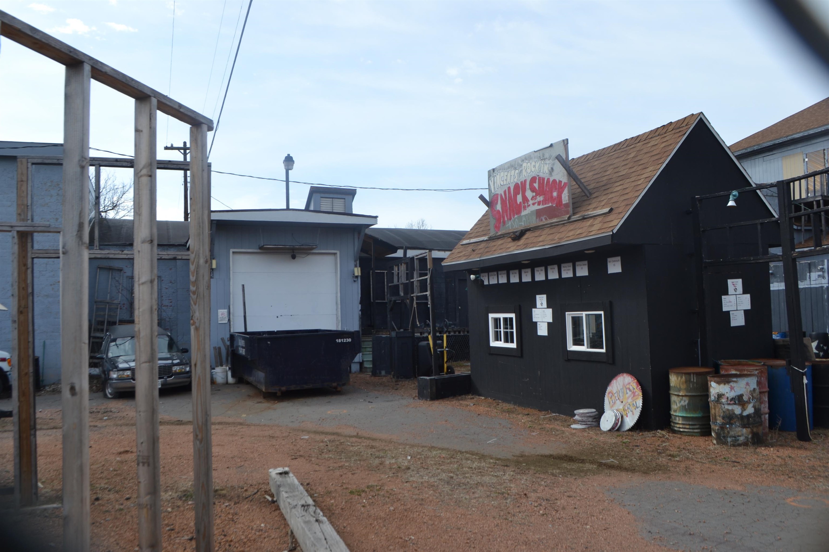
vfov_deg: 47.9
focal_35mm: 27
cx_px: 414
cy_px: 276
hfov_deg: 67.4
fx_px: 622
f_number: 7.1
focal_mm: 18
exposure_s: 1/200
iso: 100
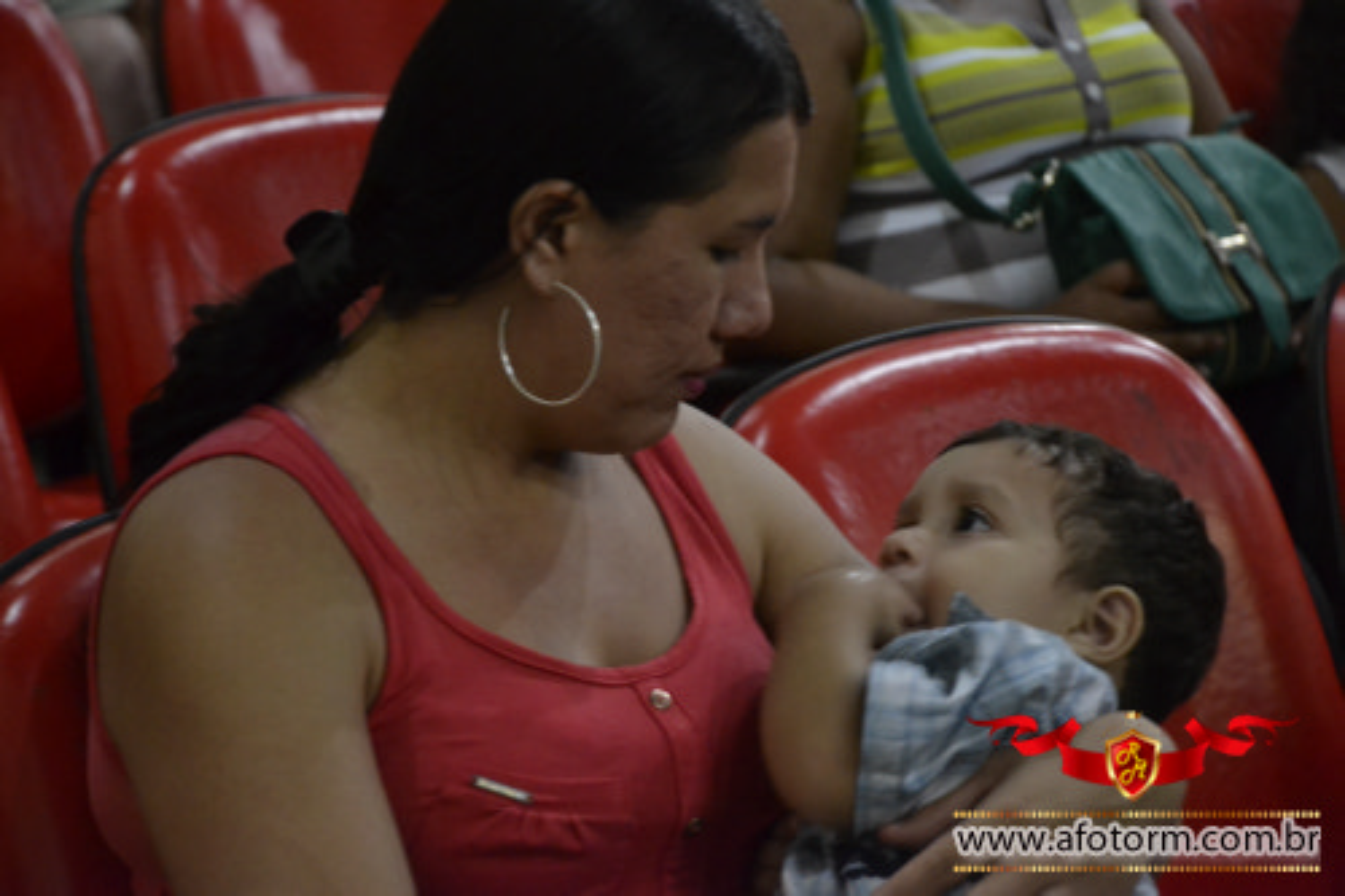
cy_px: 448
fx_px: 5322
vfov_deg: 9.6
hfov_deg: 14.4
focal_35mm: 142
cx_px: 672
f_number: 5.6
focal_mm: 95
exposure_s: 1/15
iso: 3200
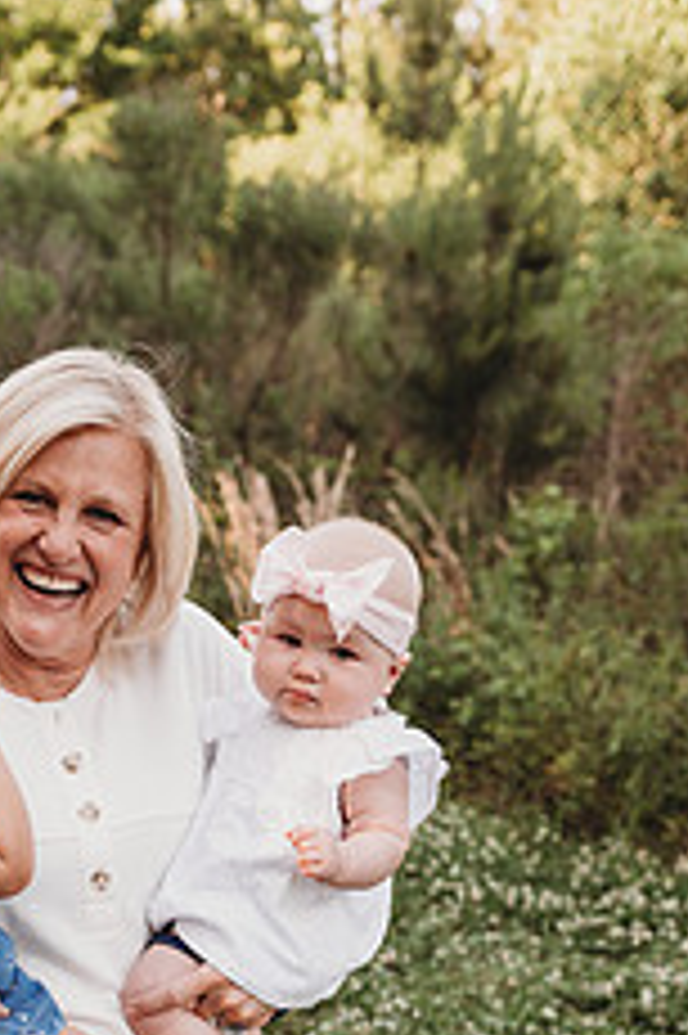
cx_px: 103
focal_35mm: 47
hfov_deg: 27.8
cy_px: 922
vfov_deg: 39.1
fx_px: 1349
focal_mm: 24
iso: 160
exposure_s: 1/250
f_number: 2.8
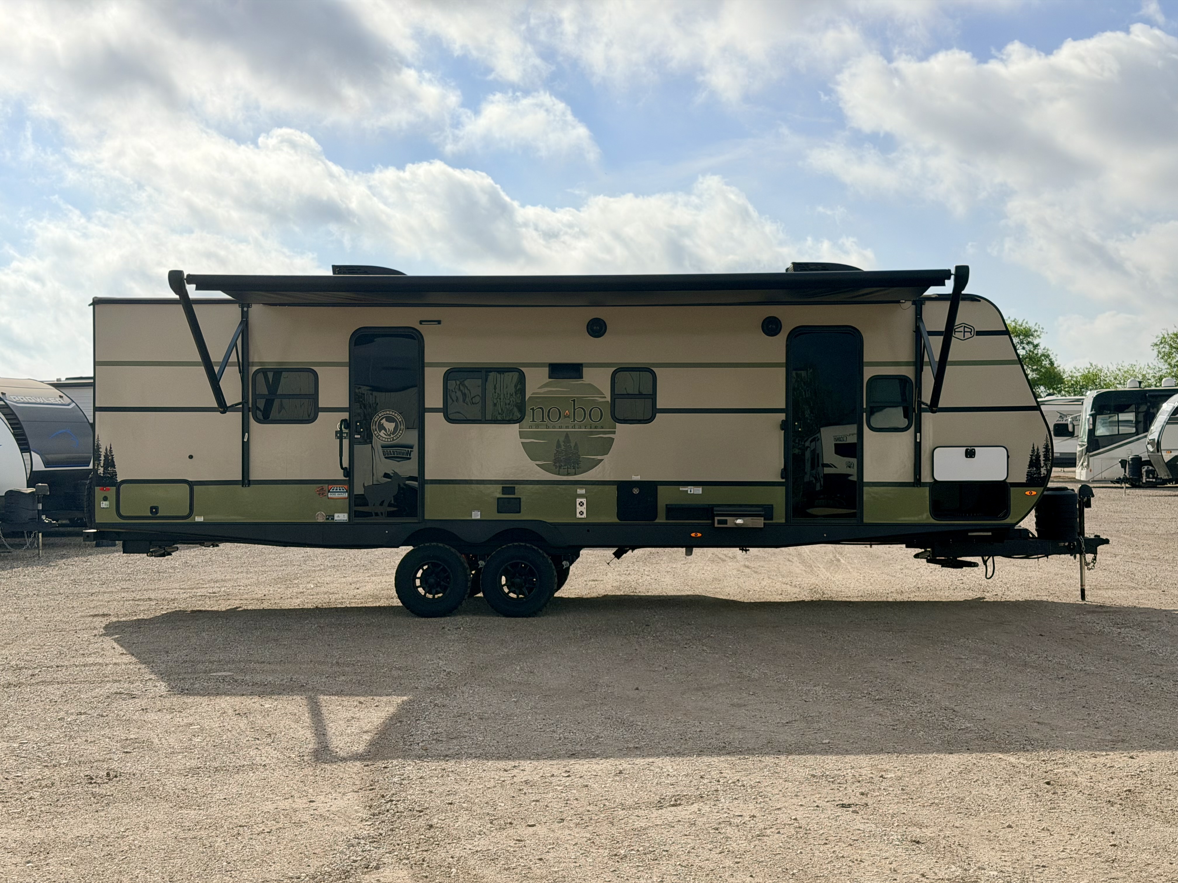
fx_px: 1633
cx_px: 589
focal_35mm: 48
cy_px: 442
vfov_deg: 30.3
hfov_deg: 39.7
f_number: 1.78
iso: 64
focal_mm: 6.76
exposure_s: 1/13333
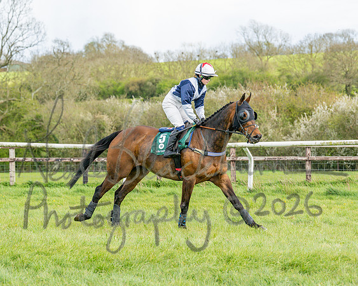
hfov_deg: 12.3
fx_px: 1659
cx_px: 180
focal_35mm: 157
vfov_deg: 9.9
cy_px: 143
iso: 400
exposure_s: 1/2500
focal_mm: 93
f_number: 4
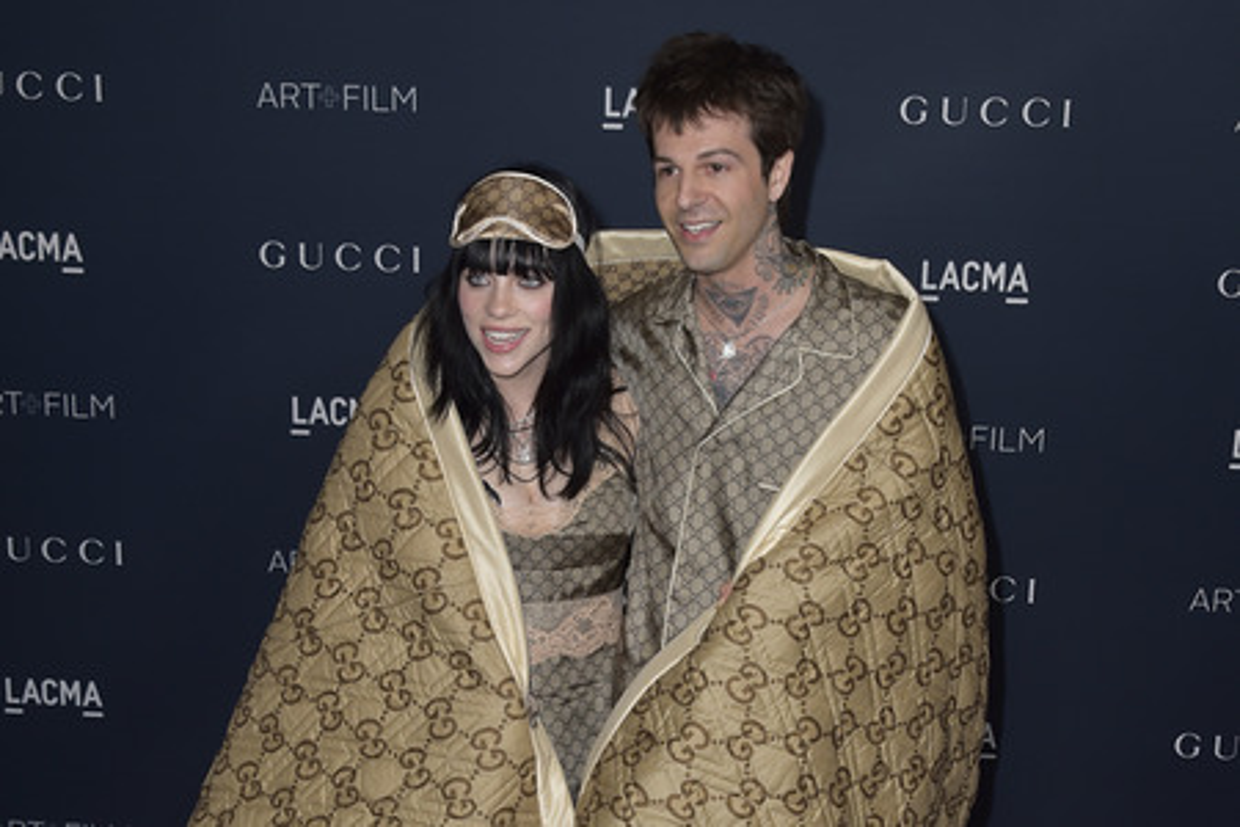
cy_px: 414
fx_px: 1378
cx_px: 620
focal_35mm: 40
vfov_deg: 33.4
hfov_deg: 48.5
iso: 500
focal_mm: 40
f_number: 6.3
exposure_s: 1/250
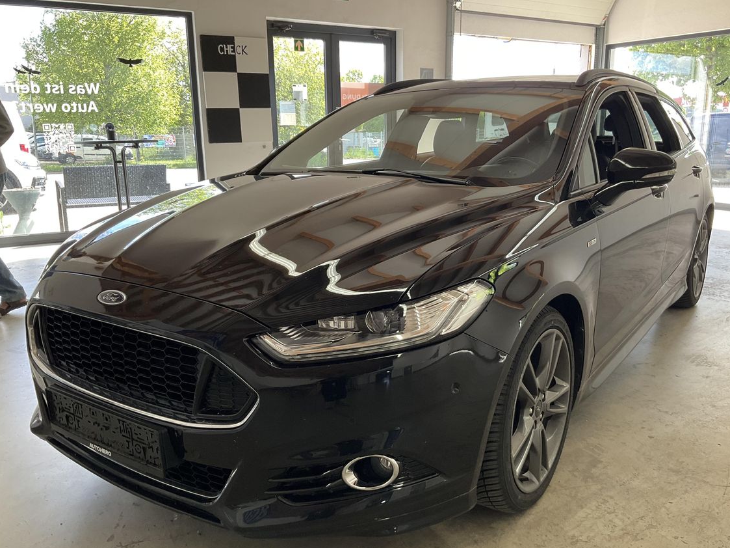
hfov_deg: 58.3
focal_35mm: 31
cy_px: 292
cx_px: 389
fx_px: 654
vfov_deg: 45.4
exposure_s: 1/122
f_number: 1.8
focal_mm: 3
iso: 40
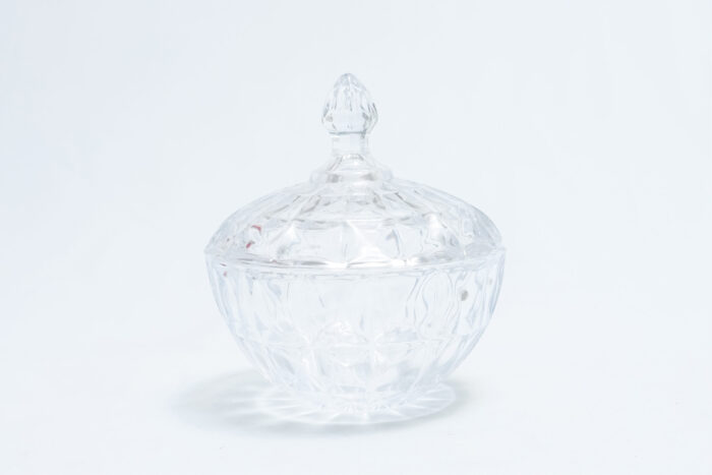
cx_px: 356
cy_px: 238
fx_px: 1246
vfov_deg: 21.6
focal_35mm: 63
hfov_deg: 31.9
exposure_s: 1/125
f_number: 10
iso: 2500
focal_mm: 42
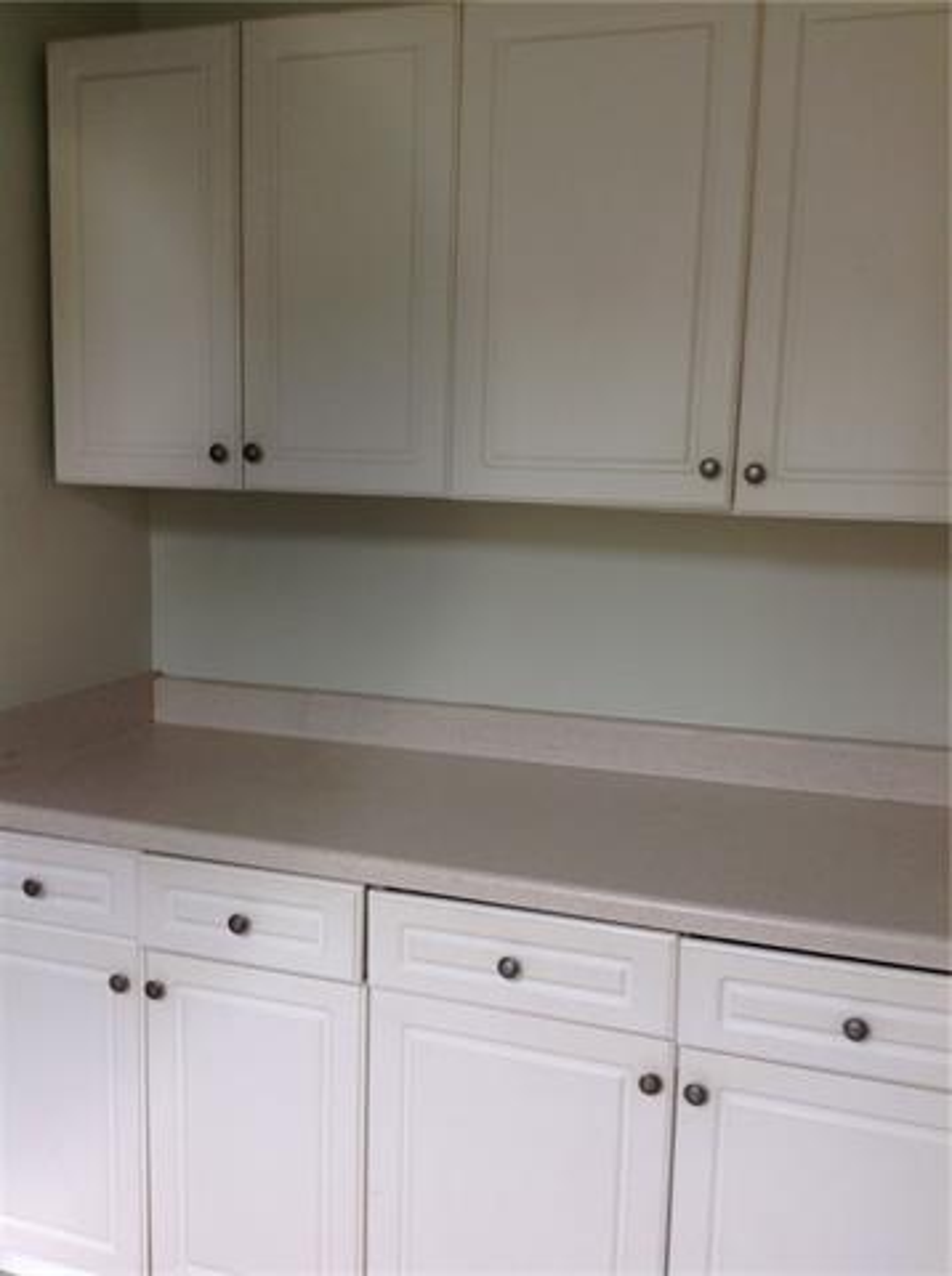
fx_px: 1288
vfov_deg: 52.7
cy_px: 638
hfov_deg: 40.6
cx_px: 476
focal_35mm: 35
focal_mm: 4.28
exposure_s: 1/24
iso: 64
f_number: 2.4
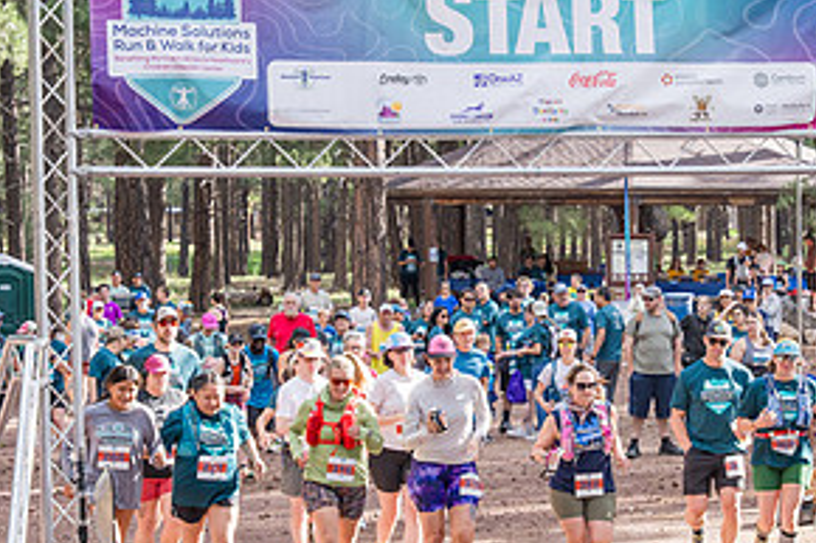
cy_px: 339
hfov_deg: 14.6
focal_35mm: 140
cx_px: 597
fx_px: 3171
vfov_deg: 9.8
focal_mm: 70
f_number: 5
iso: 800
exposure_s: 1/640
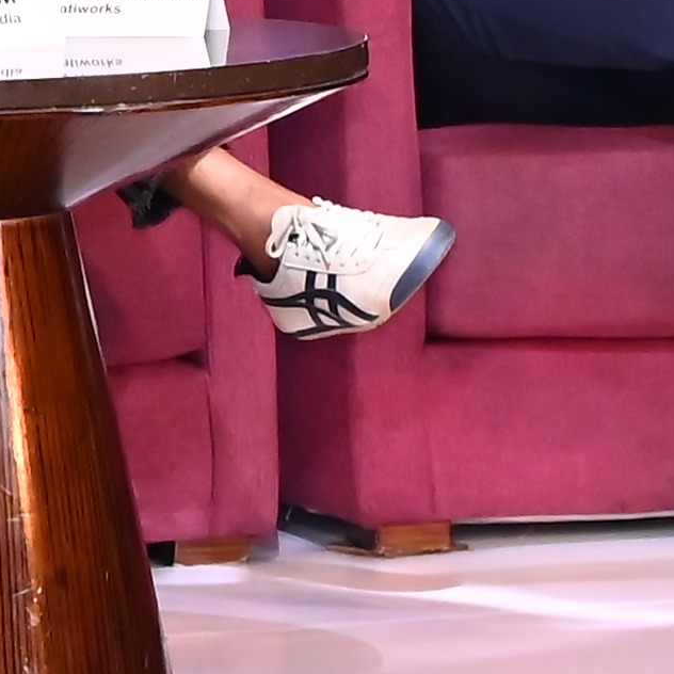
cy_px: -1219
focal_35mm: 364
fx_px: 8018
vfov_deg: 4.6
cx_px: -396
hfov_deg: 4.8
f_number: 6.3
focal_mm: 45
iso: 2000
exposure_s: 1/160
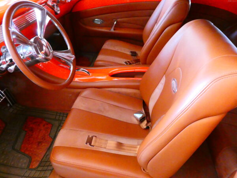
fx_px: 164
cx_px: 118
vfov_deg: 56.8
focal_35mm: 24
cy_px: 89
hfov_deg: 71.6
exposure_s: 1/50
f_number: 3.3
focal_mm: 4.3
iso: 1600
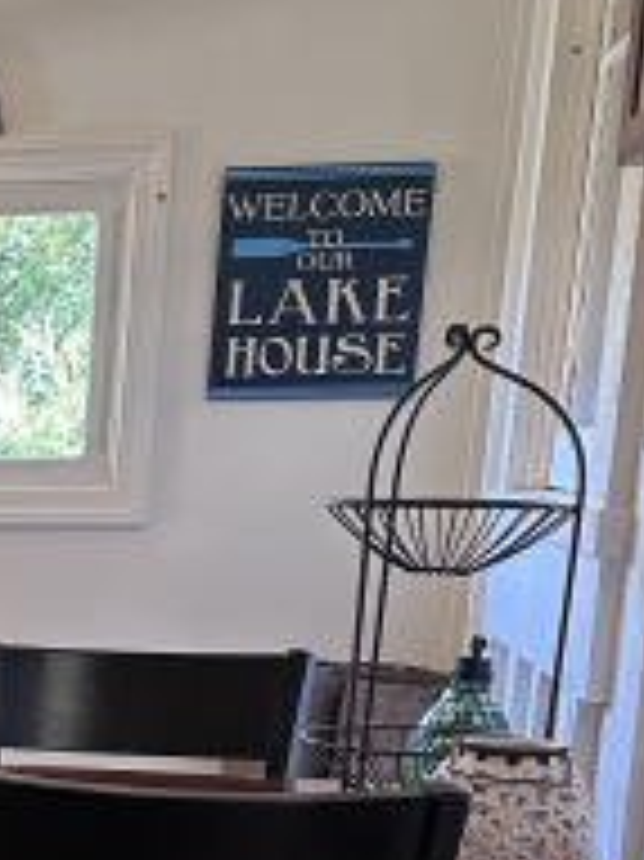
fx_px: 2086
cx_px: -437
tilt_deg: -14.9
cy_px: 984
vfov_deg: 21.9
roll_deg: -1.1
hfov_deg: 15.6
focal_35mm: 84
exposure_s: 1/60
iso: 200
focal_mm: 6.86
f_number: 1.78
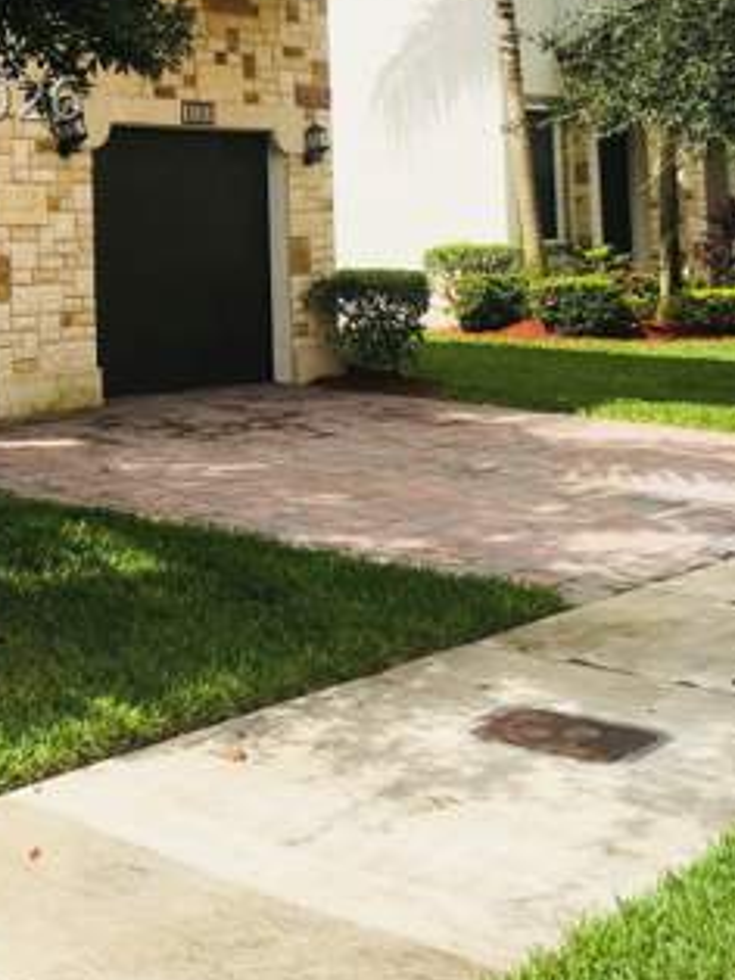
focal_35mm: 59
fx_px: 1671
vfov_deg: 31.2
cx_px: 9
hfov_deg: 23.8
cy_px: 100
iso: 25
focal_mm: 4.15
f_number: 2.2
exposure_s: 1/1672
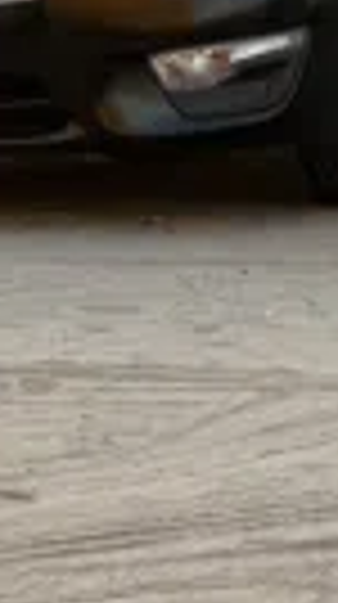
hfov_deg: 4.8
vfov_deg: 8.4
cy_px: -288
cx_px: 221
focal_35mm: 251
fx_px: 4014
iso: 64
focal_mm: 9
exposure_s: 1/99
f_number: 2.8
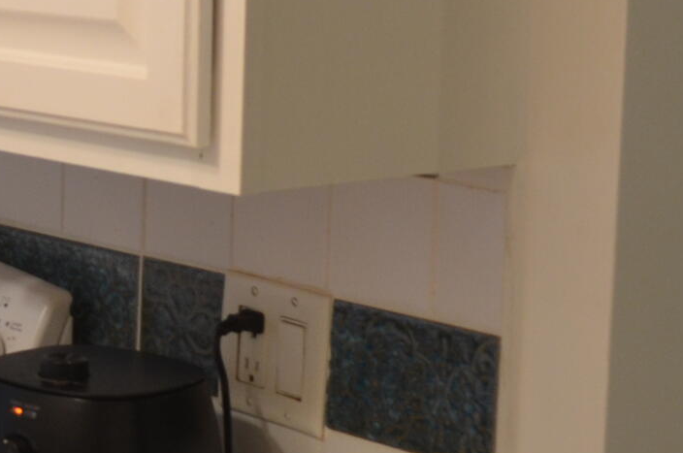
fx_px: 2178
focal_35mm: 115
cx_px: -170
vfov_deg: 11.8
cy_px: 65
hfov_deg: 16.9
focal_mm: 18
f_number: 4
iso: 500
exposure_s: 1/60
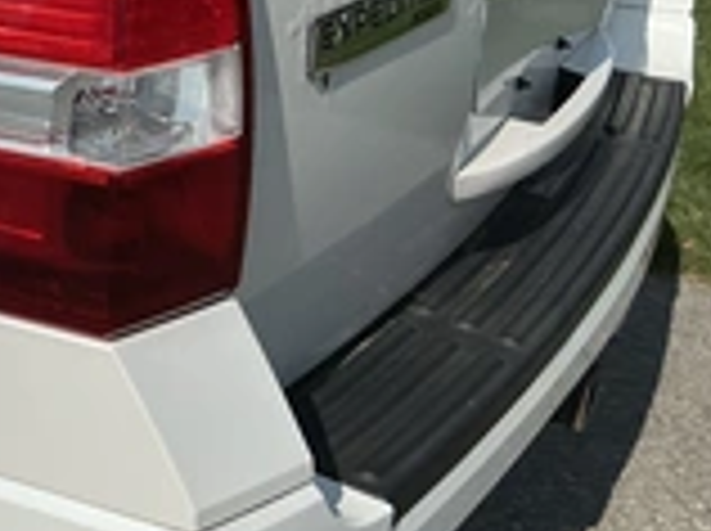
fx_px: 1456
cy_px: 194
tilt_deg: -24.5
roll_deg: +1.2
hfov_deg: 24.6
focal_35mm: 71
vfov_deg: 20.6
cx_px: -162
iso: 25
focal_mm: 3
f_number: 1.8
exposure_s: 1/5263
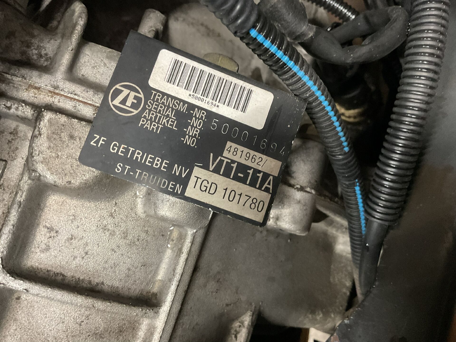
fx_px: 382
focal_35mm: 29
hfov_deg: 61.7
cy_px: 171
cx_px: 228
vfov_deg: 48.2
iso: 320
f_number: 1.8
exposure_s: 1/25
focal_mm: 3
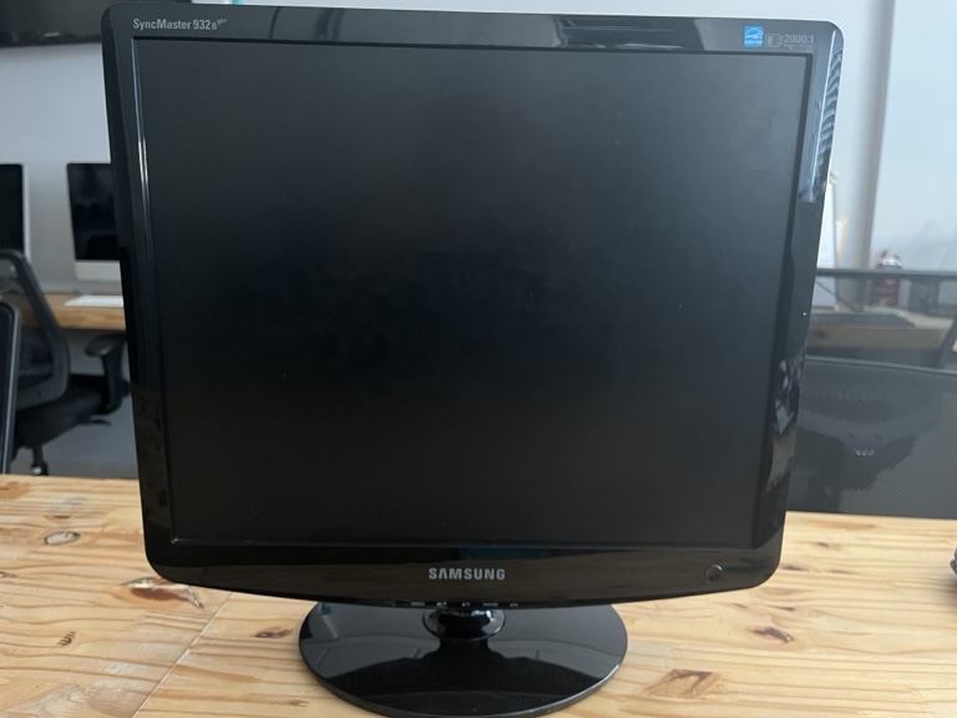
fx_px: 719
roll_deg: -0.3
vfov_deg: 53.1
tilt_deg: -11.7
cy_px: 359
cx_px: 478
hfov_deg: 67.3
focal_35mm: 26
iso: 500
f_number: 1.6
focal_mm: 5.1
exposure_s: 1/42
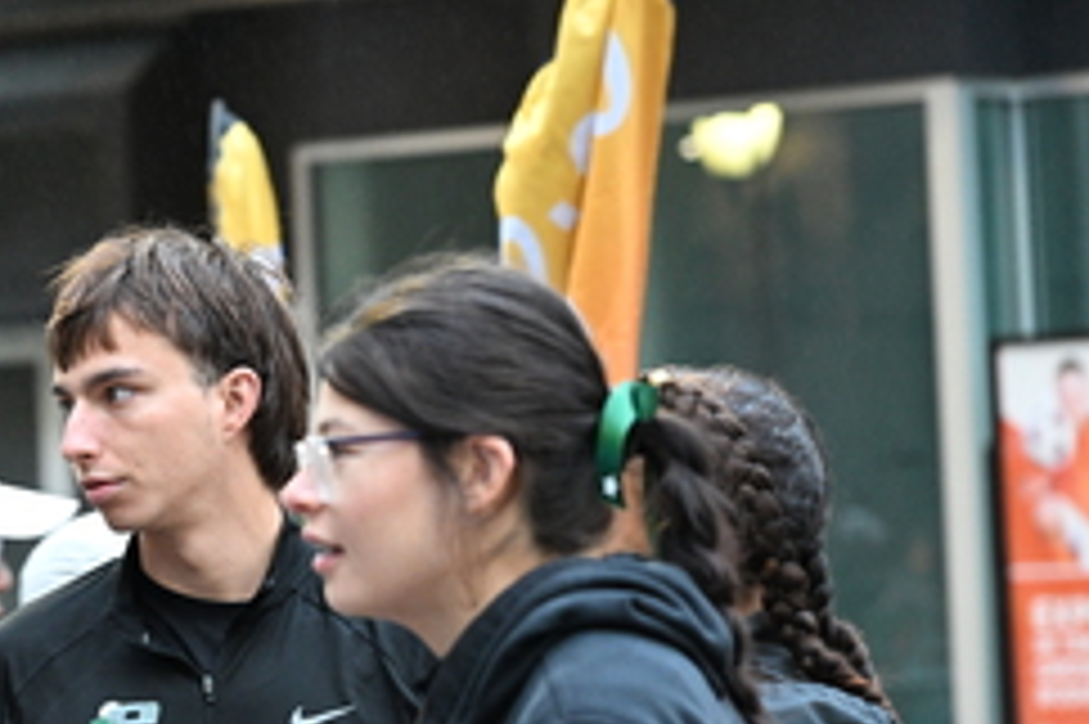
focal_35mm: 223
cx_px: -4
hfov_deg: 9.2
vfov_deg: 6.1
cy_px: 569
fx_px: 6741
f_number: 4
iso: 3200
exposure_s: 1/125
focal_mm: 98
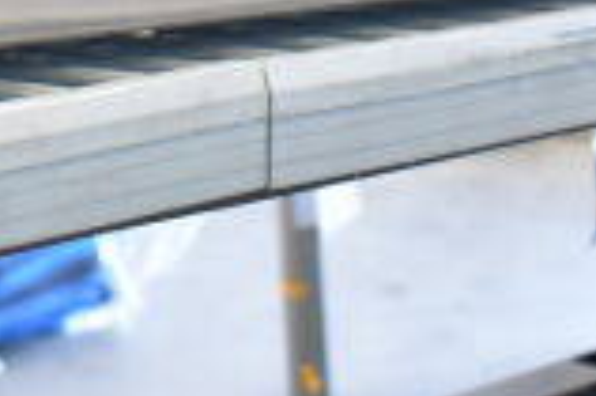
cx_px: -124
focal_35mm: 139
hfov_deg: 14.3
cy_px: -360
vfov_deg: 9.3
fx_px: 2299
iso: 1600
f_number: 4.5
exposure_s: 1/80
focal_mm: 24
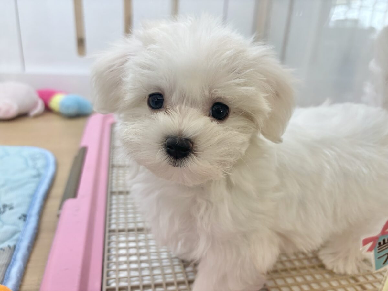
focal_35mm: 26
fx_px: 291
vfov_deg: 53.1
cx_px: 194
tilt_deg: -22.0
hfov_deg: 67.3
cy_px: 146
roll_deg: -2.6
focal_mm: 5.96
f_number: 1.6
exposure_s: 1/100
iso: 64
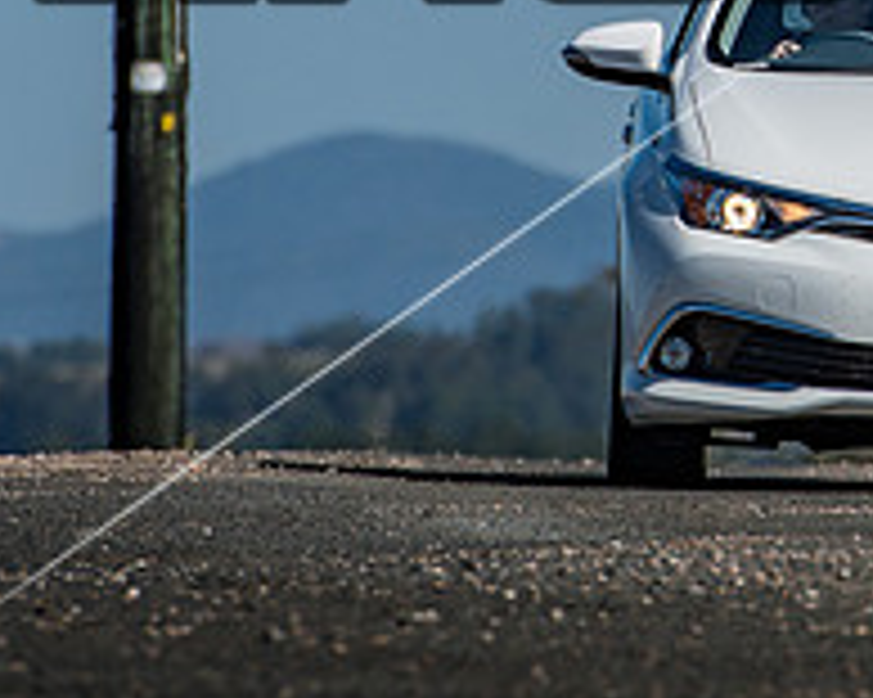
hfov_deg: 2.3
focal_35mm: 844
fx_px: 21796
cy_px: -115
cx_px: 1008
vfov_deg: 1.8
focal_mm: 200
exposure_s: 1/3200
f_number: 4.5
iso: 100
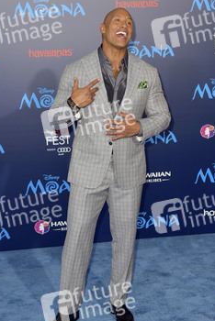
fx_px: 572
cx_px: 115
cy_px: 166
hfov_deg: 21.3
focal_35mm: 64
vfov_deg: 31.4
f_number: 4.5
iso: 400
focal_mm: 56
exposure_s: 1/320
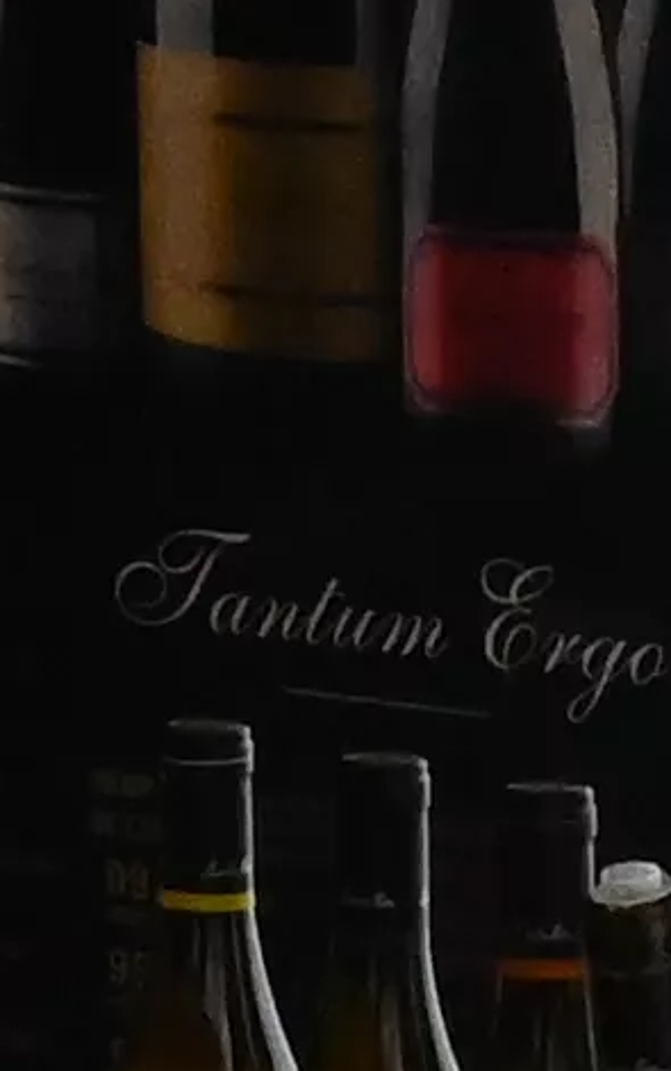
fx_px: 8443
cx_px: 510
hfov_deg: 4.5
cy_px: 1228
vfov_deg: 7.2
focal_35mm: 289
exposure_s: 1/640
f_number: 13
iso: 3200
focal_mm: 16
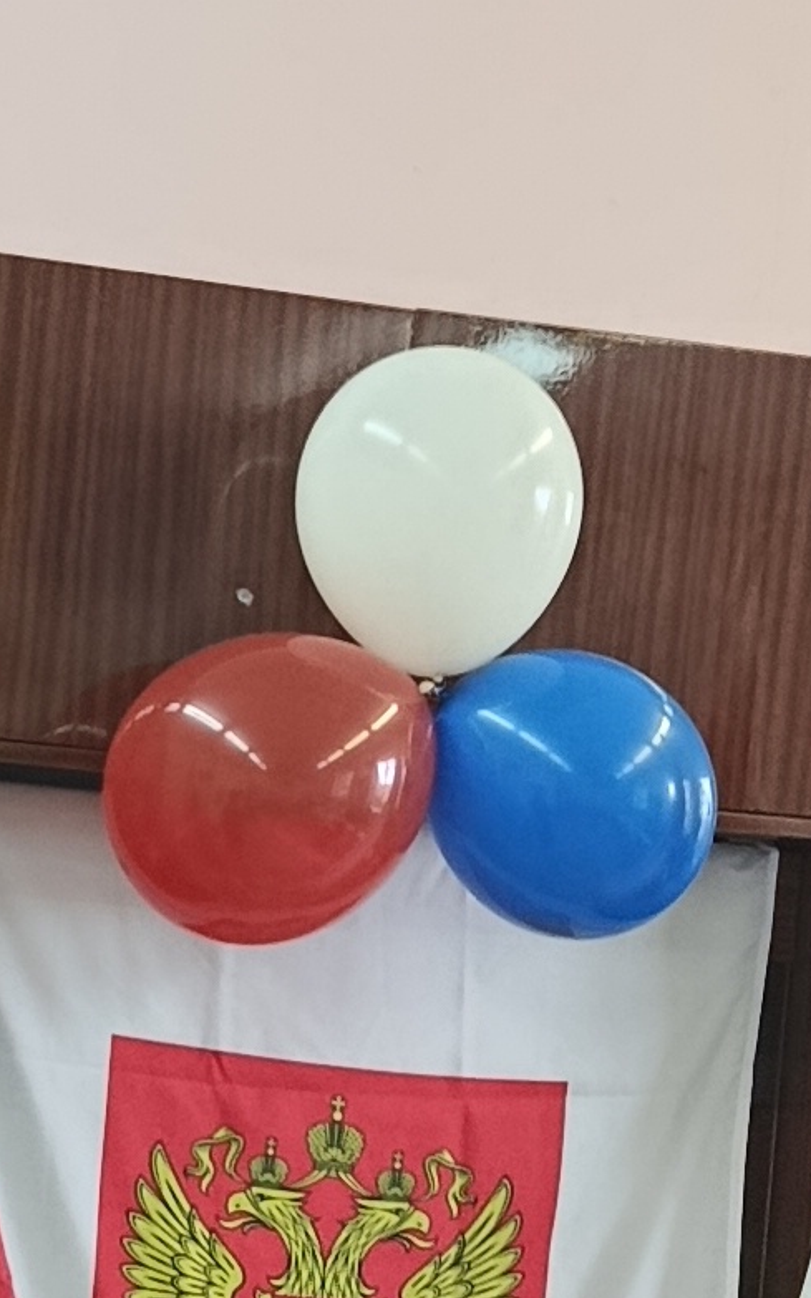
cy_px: 1401
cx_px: 164
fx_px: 4600
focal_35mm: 130
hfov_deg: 10.0
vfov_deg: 15.7
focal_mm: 5.24
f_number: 1.7
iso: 838
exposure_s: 1/100
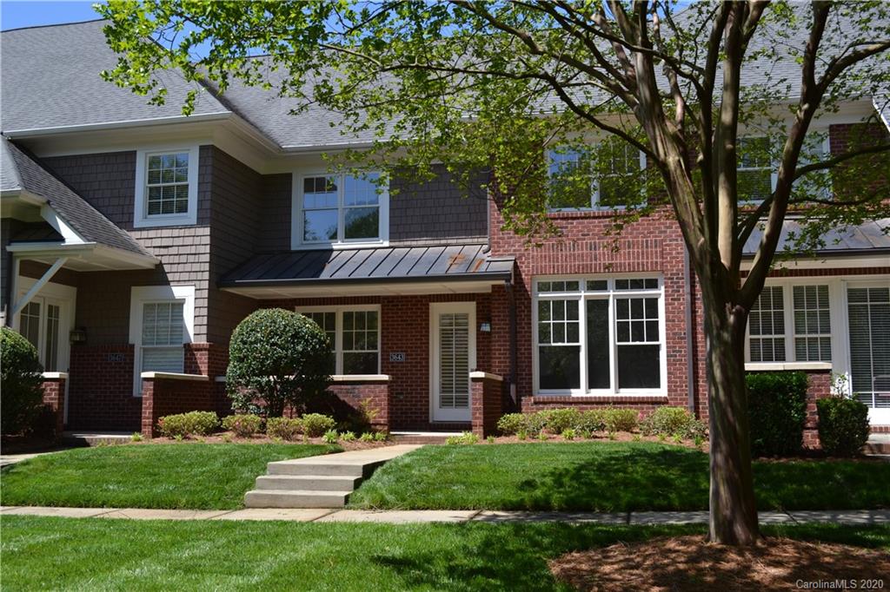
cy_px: 296
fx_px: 890
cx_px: 445
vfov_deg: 36.8
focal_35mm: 36
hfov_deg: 53.1
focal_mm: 24
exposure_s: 1/160
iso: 100
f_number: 6.3
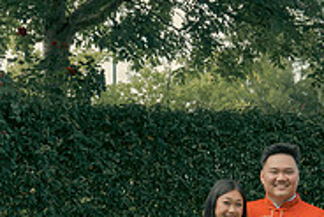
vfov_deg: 13.0
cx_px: 280
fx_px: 937
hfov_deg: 19.3
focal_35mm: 104
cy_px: 214
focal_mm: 33
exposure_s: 1/160
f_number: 5.6
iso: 400
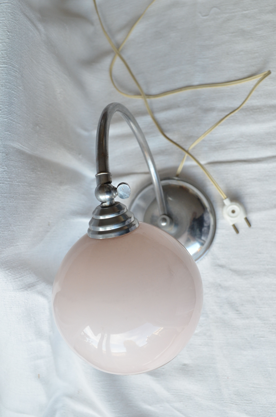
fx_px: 381
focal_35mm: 33
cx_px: 138
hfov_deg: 39.8
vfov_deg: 57.3
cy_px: 208
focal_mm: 22
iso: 1000
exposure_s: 1/125
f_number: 5.6
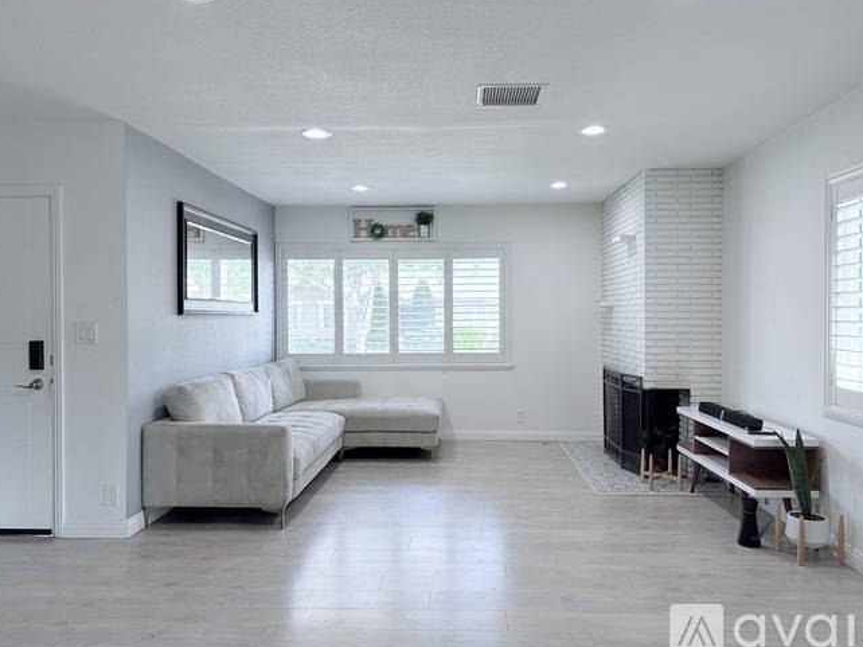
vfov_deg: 51.3
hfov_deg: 65.3
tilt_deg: -0.8
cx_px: 439
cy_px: 321
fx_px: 673
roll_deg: +0.5
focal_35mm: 27
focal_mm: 5.96
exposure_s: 1/129
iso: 125
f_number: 1.6
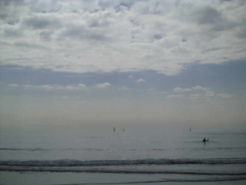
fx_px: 426
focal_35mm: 60
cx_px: 123
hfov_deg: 32.2
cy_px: 92
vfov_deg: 24.4
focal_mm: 10.7
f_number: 11
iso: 100
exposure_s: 1/500
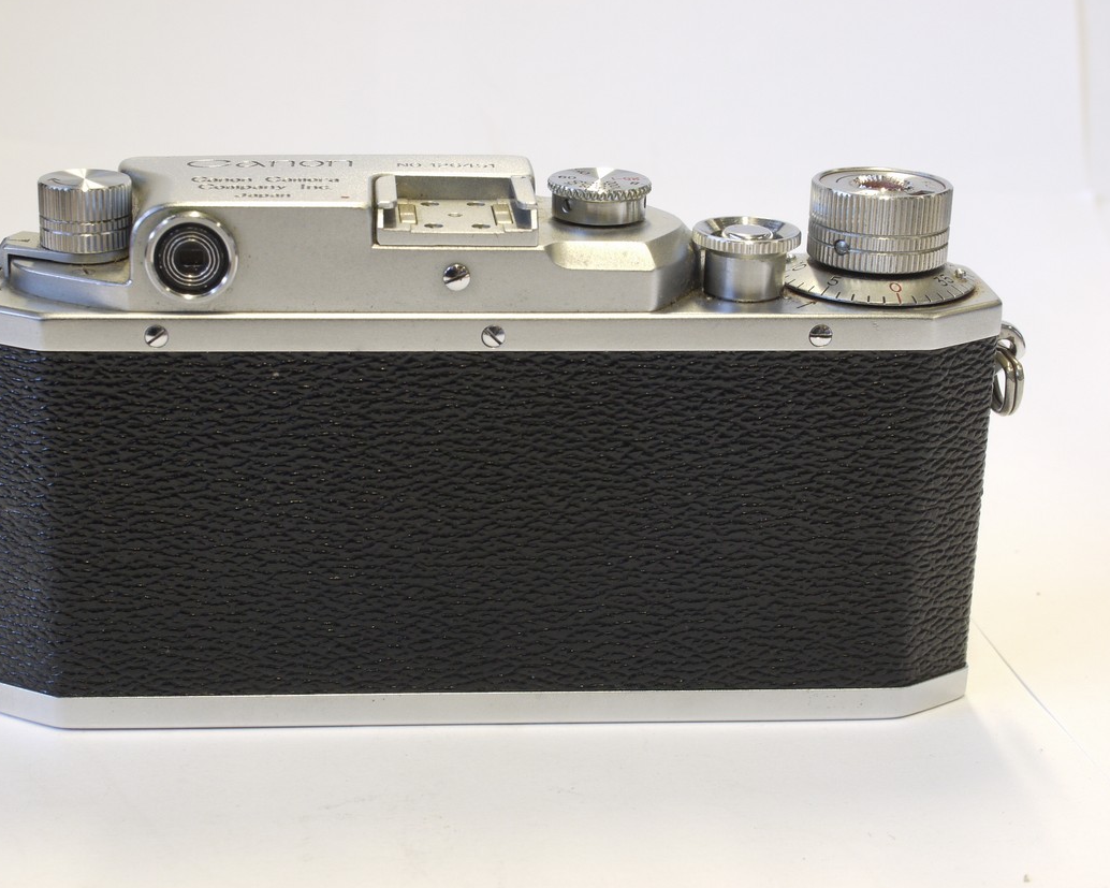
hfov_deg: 27.9
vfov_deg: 22.5
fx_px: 2234
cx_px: 492
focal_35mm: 68
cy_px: 453
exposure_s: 1/13
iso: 400
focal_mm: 30
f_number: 9
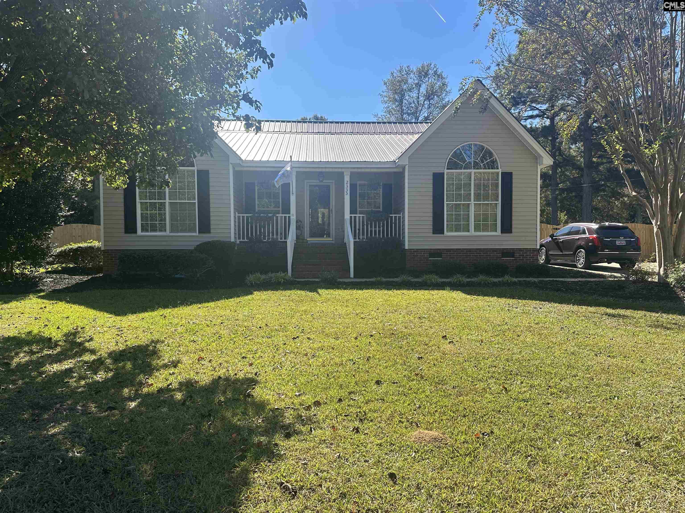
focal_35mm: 24
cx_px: 342
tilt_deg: -0.9
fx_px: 475
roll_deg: +0.3
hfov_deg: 71.6
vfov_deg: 56.8
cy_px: 256
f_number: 1.78
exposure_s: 1/2070
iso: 80
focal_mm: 6.86
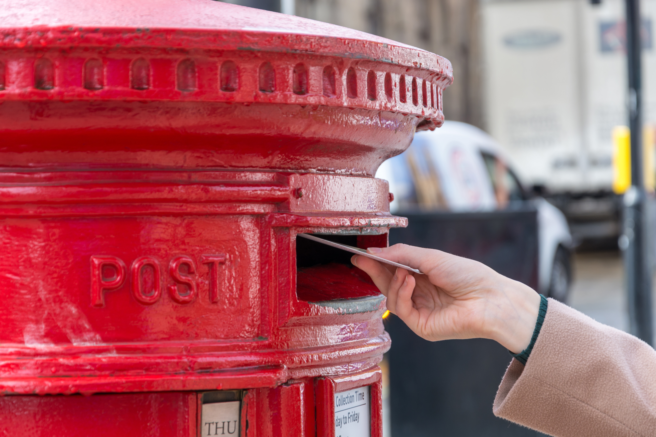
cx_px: 328
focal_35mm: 128
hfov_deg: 16.1
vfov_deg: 10.8
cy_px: 218
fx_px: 2323
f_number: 5.6
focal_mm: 85
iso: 110
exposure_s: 1/60
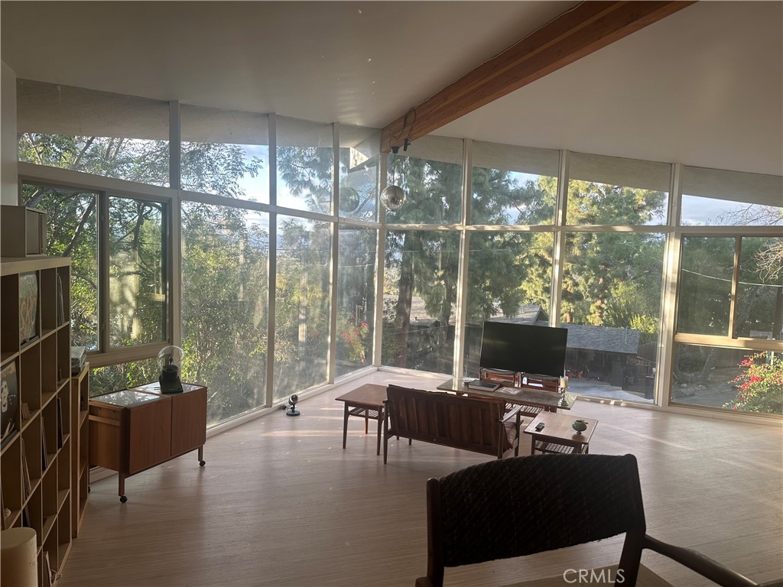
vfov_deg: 56.8
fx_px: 543
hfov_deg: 71.6
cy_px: 294
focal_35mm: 24
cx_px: 392
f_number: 1.78
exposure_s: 1/174
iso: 64
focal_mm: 6.86
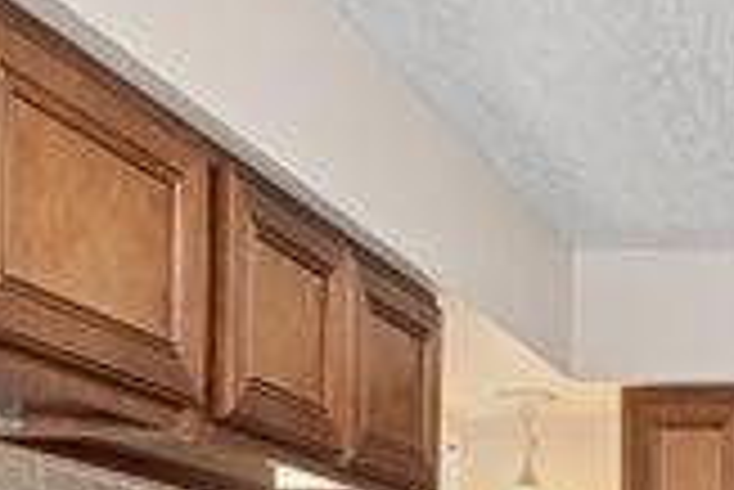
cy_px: 733
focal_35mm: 66
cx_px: 1304
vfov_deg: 18.4
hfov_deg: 21.1
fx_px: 1347
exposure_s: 1/6
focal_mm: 15
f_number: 8
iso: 200
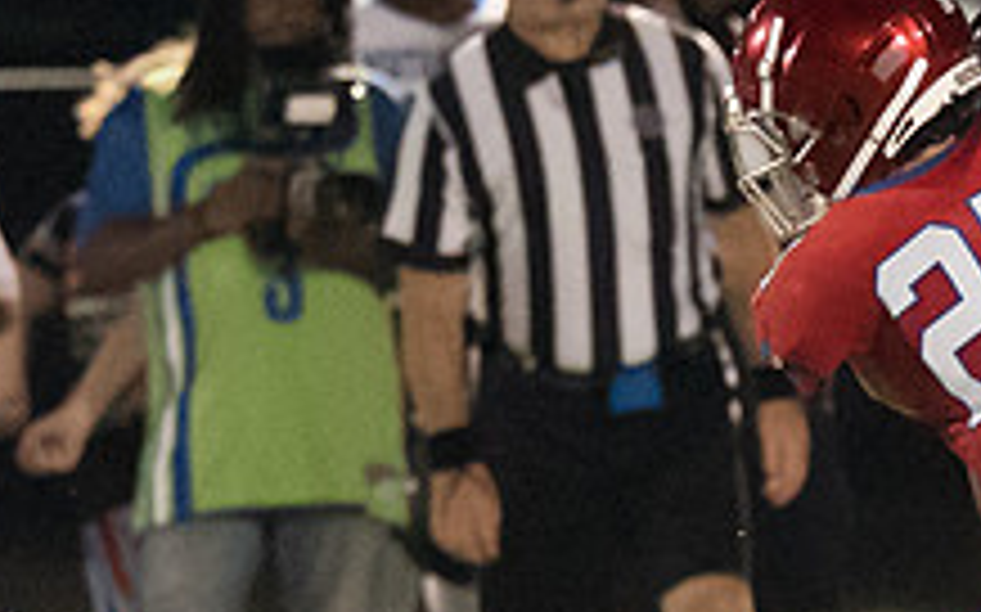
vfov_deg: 1.0
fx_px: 34337
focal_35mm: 1285
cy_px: 506
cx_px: 1279
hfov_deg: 1.6
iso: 12800
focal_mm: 200
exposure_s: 1/1250
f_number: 2.8
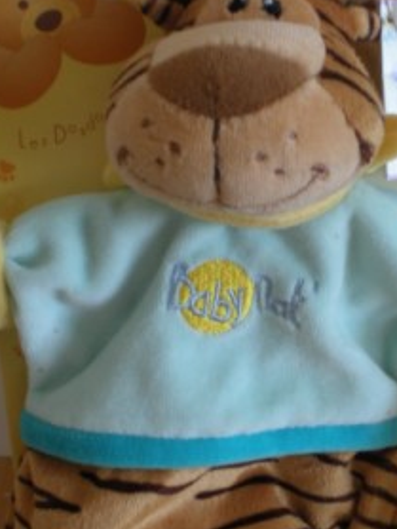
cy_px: 356
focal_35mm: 71
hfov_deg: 20.7
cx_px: 239
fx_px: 1084
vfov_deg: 27.2
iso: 64
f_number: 3.1
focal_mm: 6.3
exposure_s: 1/11
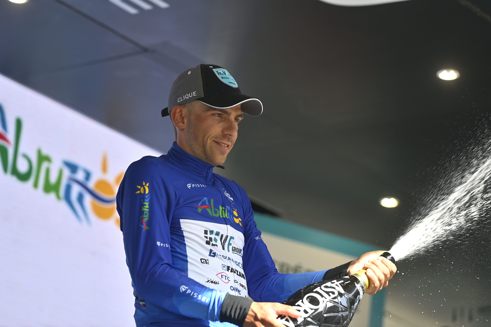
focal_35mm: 145
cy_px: 164
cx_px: 246
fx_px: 1978
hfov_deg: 14.2
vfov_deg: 9.5
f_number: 3.5
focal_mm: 145
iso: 400
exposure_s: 1/1000
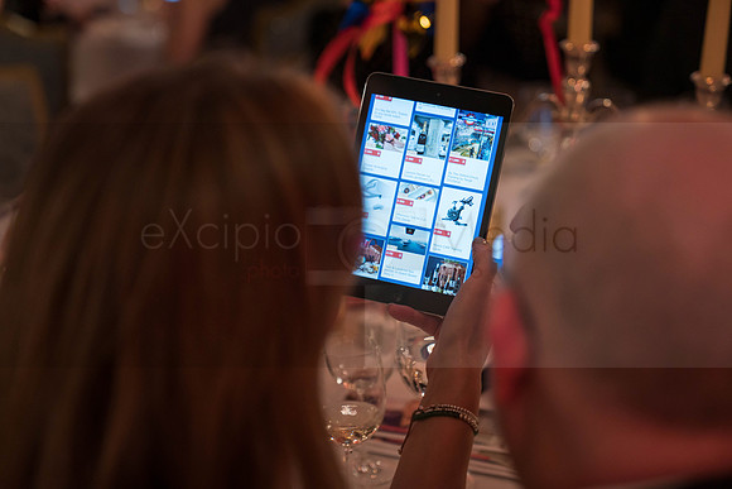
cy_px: 244
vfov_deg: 19.5
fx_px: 1424
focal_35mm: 70
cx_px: 366
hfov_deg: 28.8
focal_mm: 70
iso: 1600
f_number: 2.8
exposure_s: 1/160
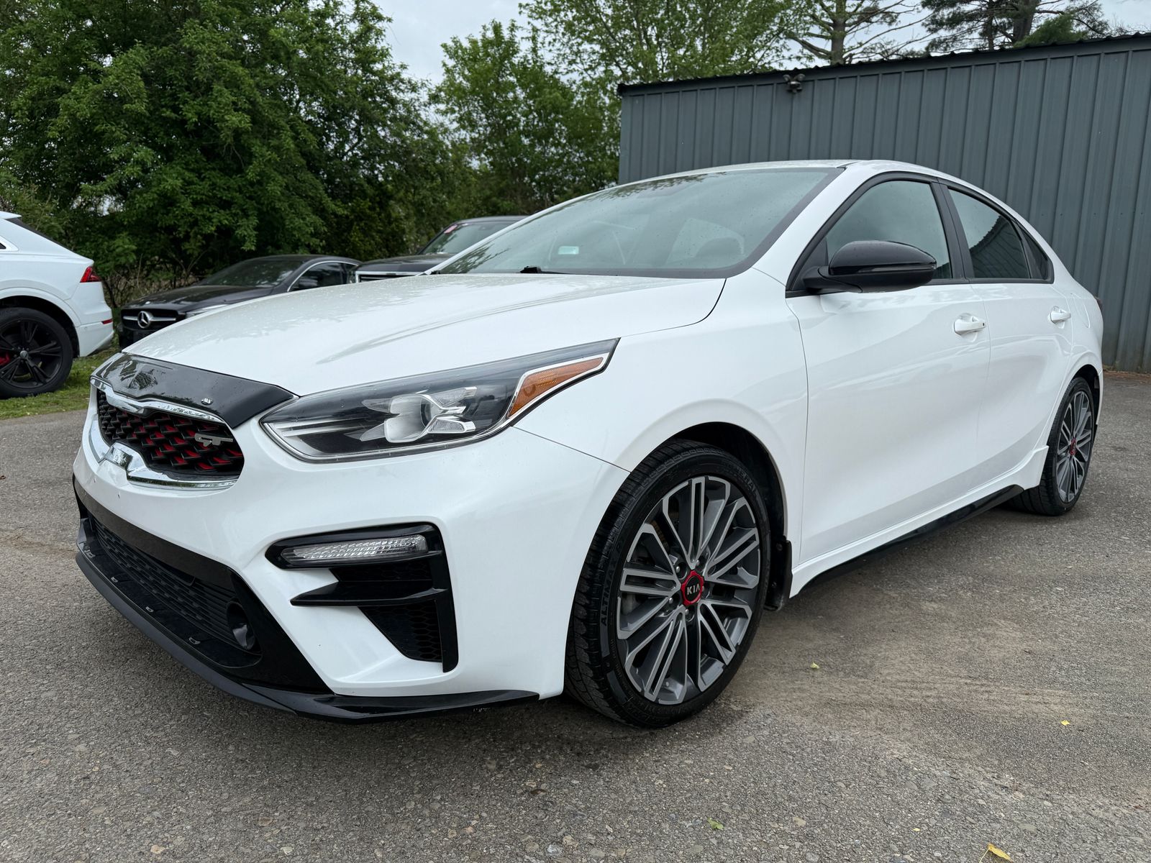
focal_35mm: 24
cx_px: 576
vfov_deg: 56.8
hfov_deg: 71.6
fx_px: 798
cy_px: 432
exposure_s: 1/2703
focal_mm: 6.76
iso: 80
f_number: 1.78
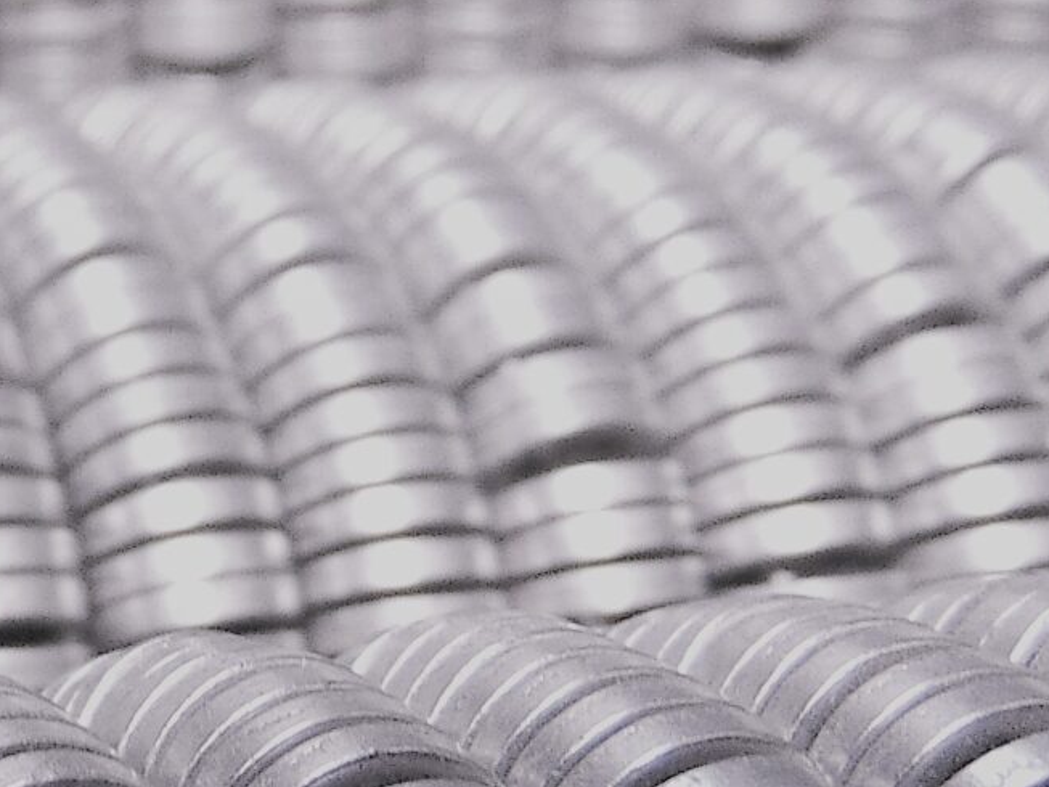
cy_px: 581
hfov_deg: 18.2
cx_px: -427
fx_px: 2970
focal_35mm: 98
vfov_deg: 15.0
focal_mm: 4.5
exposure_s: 1/80
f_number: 3
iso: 80
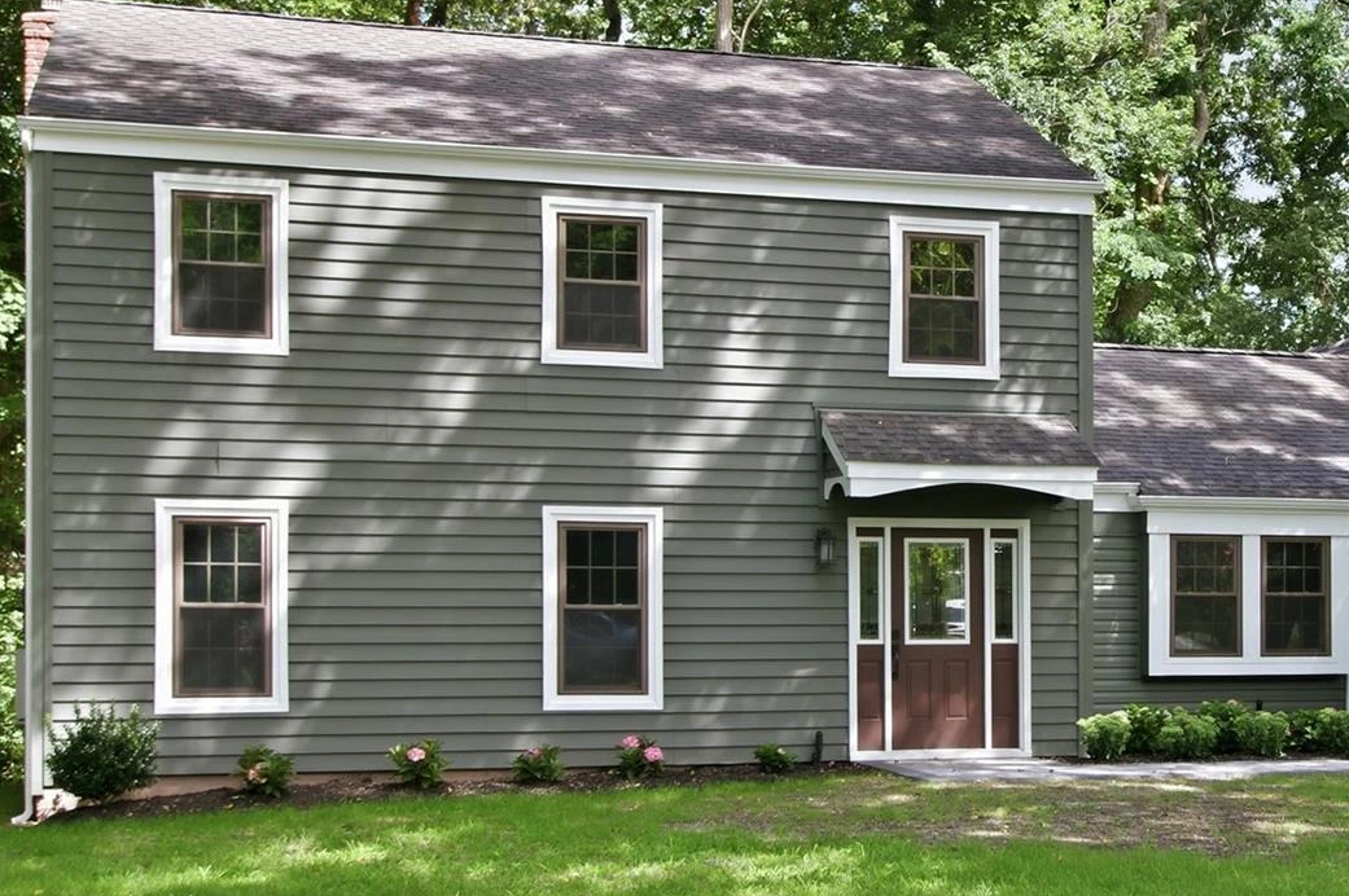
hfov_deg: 33.2
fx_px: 2209
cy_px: 412
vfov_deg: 22.9
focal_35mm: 59
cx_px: 1026
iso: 100
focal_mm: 20
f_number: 6.3
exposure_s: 1/50
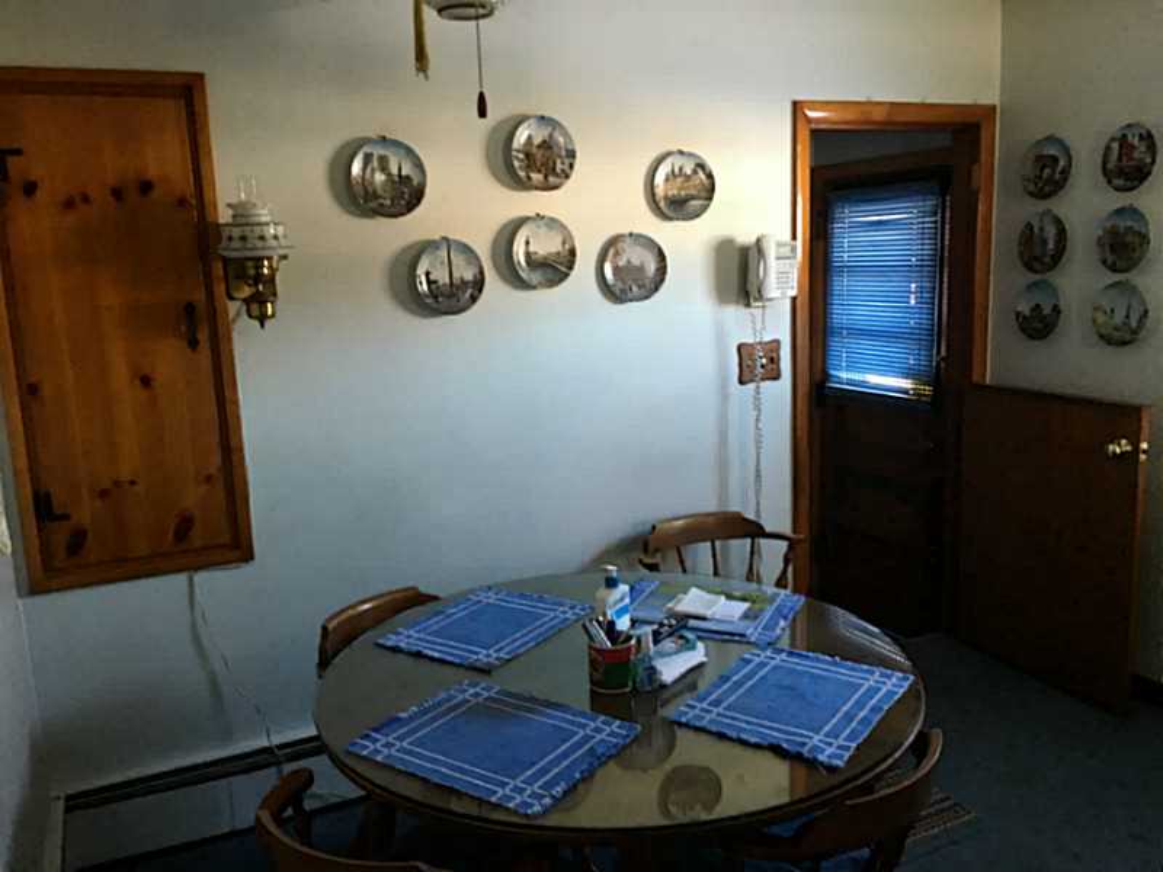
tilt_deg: -8.0
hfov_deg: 61.7
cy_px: 436
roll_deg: +1.2
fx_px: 974
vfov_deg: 48.2
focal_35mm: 29
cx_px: 582
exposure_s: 1/30
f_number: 2.2
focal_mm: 4.15
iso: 200
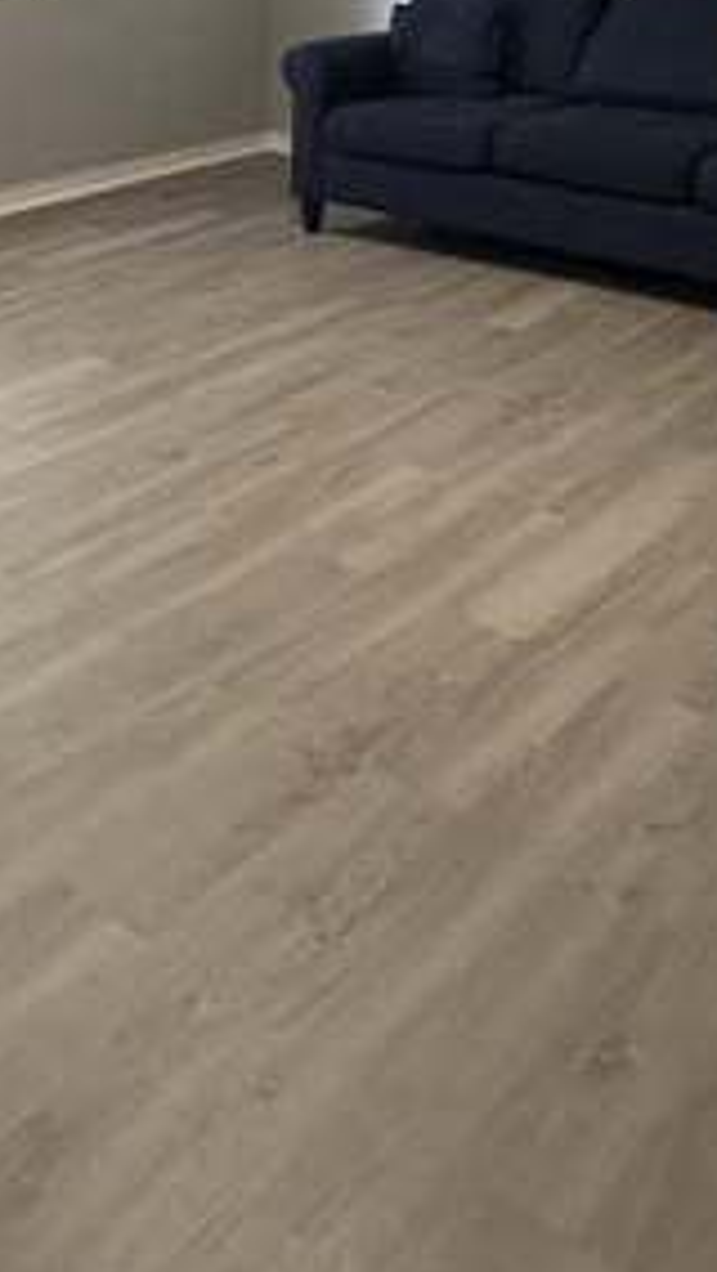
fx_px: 1452
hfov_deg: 27.2
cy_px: 161
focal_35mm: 43
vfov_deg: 43.8
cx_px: 134
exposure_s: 1/60
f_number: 2.2
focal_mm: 2.22
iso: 320
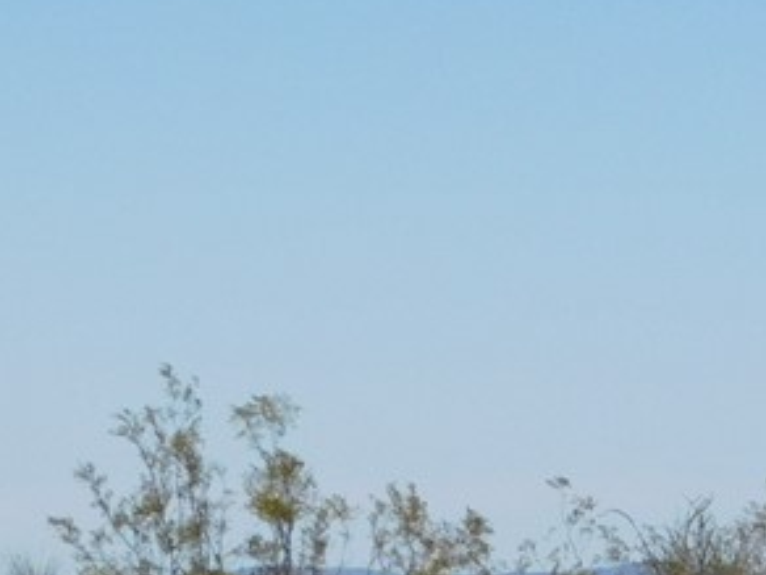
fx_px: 6218
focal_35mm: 281
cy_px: 845
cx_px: 1165
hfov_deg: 6.9
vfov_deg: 5.2
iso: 125
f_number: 8.8
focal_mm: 14.2
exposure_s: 1/400
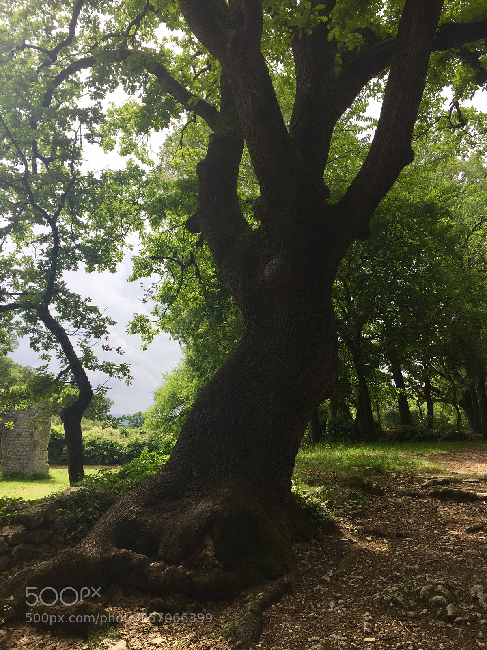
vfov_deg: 61.7
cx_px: 244
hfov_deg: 48.2
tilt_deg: +8.8
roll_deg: -1.4
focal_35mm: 29
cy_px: 325
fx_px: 544
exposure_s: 1/706
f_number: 2.2
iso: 32
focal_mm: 4.15
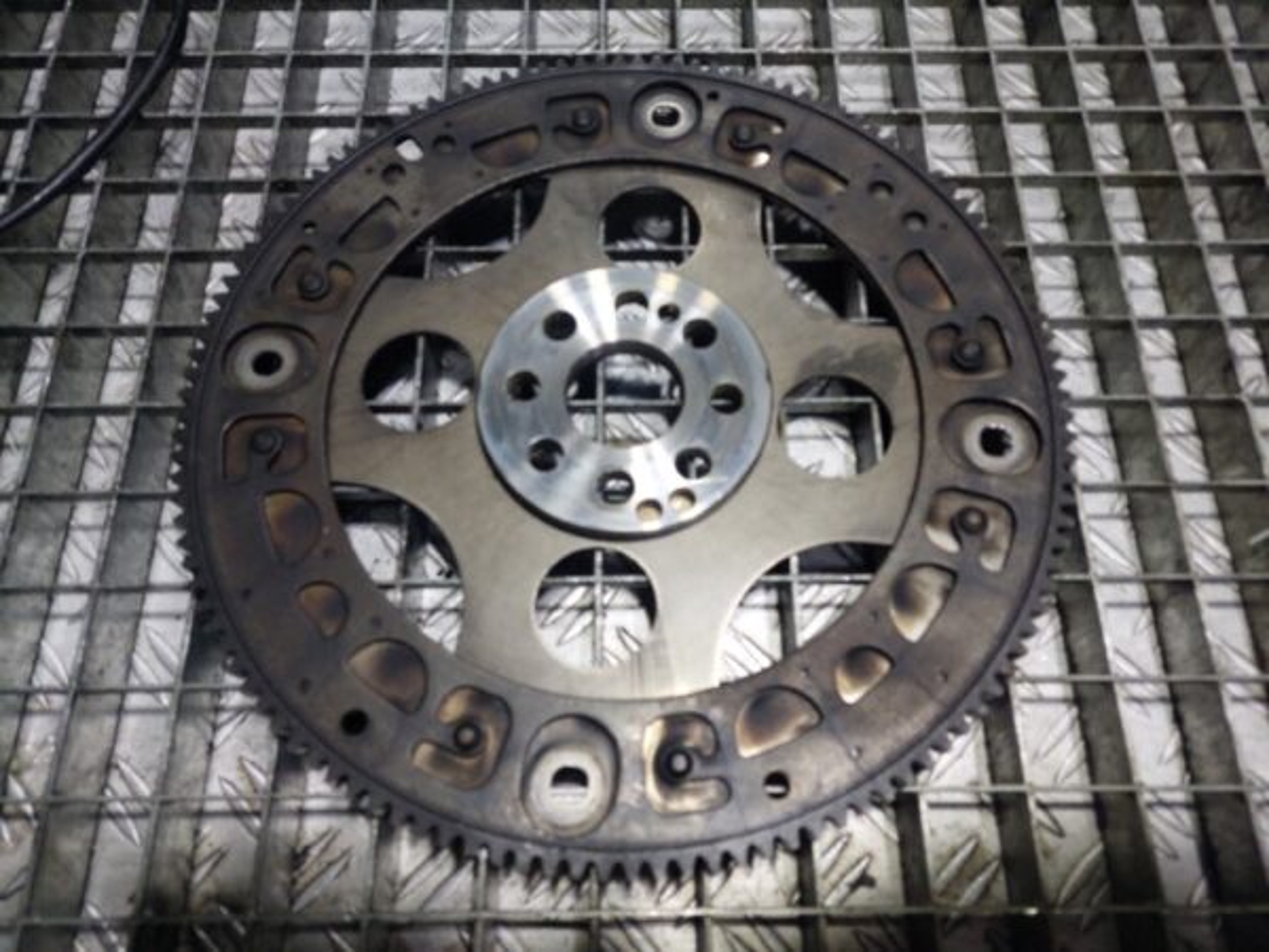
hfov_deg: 69.4
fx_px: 916
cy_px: 476
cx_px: 634
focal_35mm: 25
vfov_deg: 54.9
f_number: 1.8
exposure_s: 1/50
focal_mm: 5.23
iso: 100
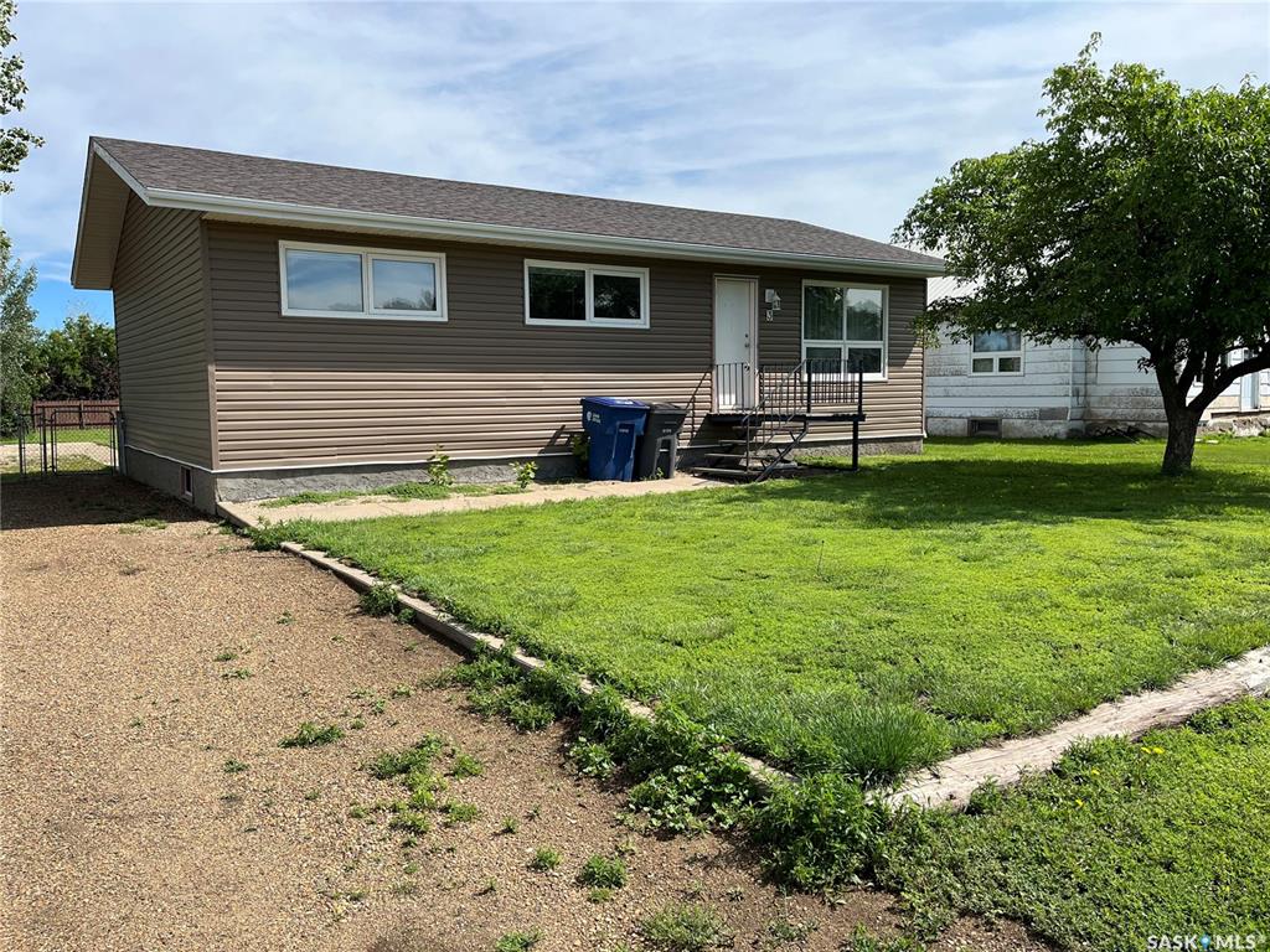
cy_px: 476
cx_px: 635
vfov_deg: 53.1
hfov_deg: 67.3
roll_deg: +0.8
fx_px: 954
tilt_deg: -3.3
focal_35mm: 26
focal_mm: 5.1
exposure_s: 1/3135
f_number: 1.6
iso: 50
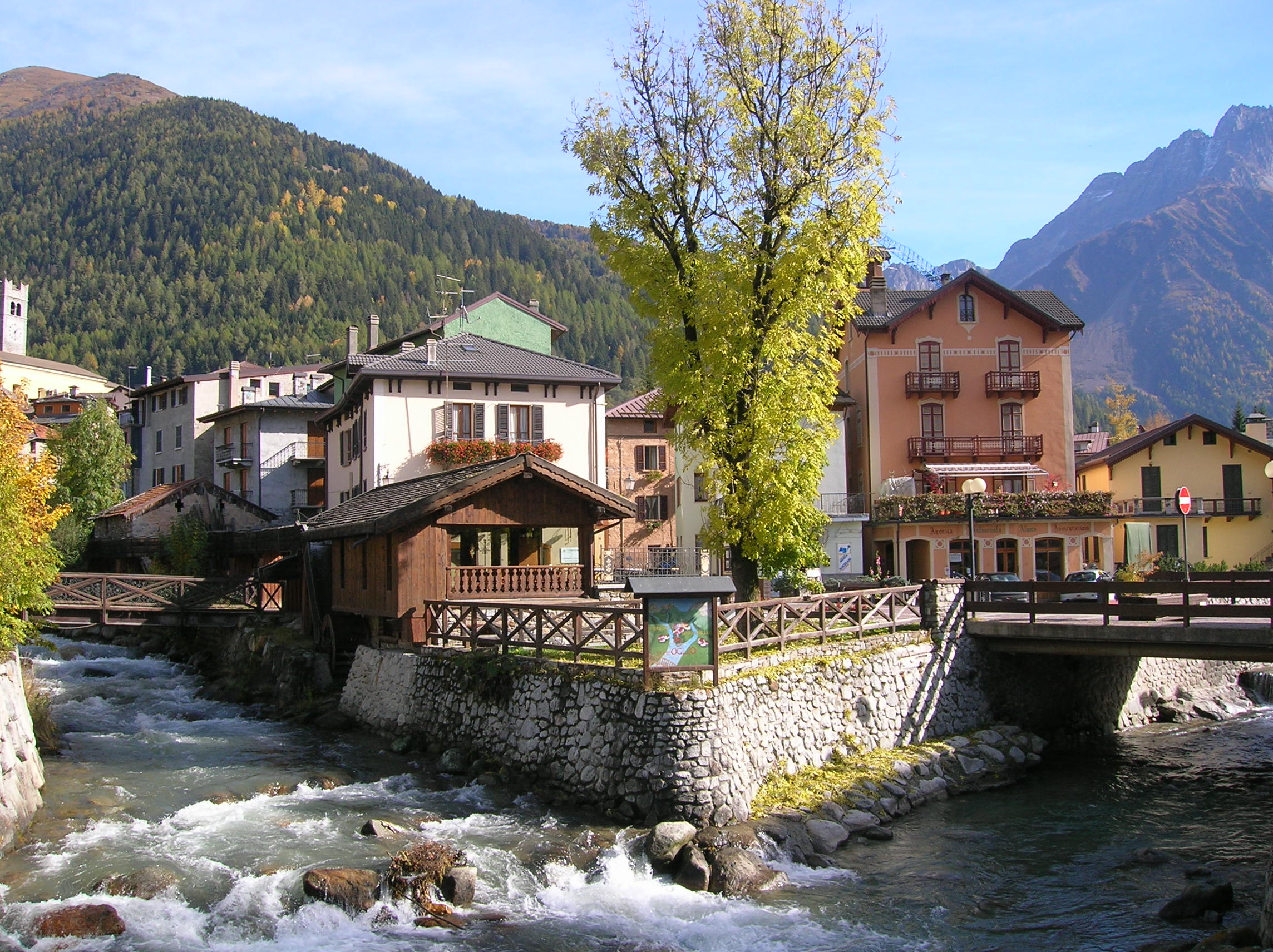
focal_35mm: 34
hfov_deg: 54.0
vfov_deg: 41.7
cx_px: 636
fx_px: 1249
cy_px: 476
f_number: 4.9
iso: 50
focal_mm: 5.7
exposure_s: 1/167
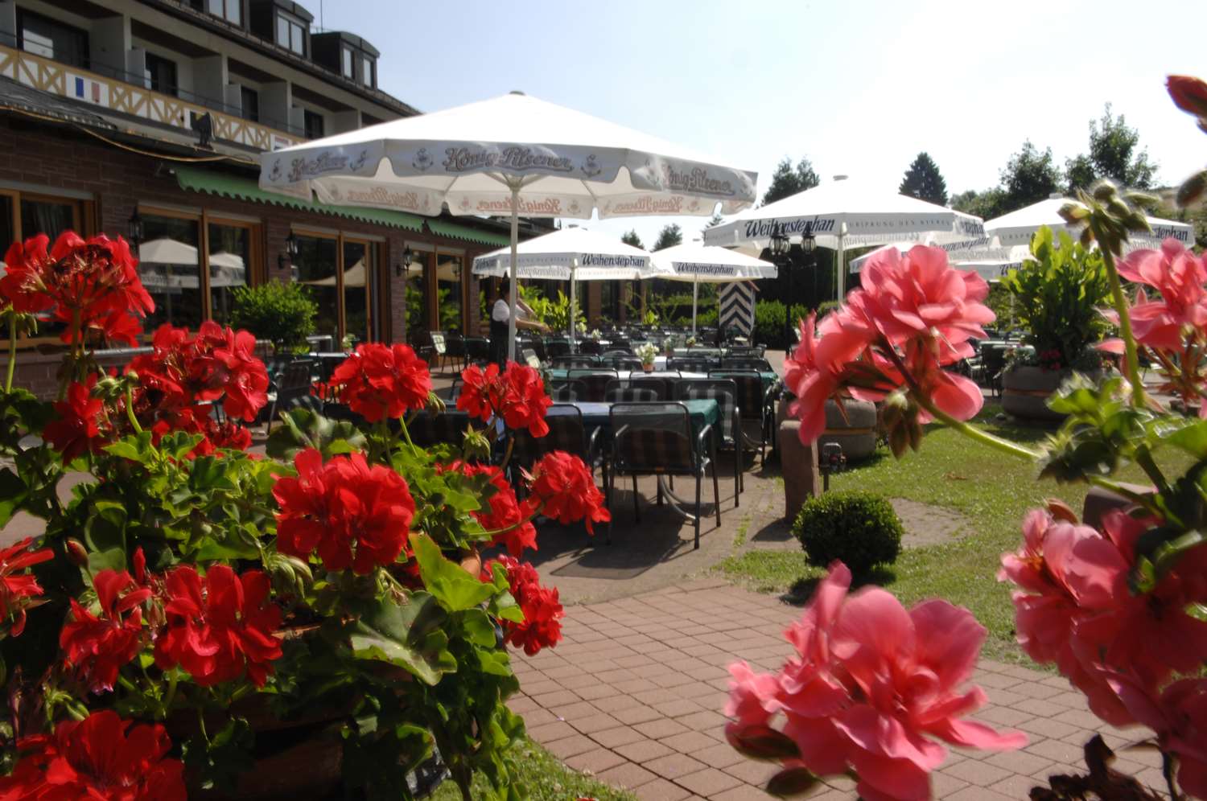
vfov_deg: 43.5
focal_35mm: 30
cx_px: 604
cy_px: 400
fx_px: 1005
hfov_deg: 62.0
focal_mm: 20
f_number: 22
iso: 100
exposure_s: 1/6
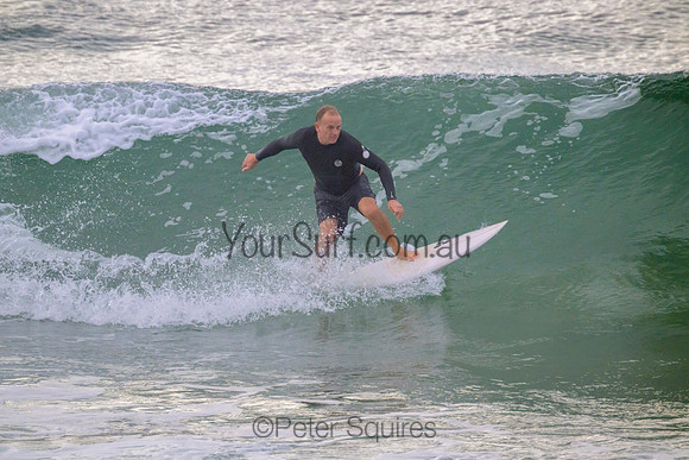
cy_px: 230
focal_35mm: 800
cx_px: 344
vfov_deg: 1.7
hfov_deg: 2.6
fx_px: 15314
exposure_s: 1/2000
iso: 3200
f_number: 11
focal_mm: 800
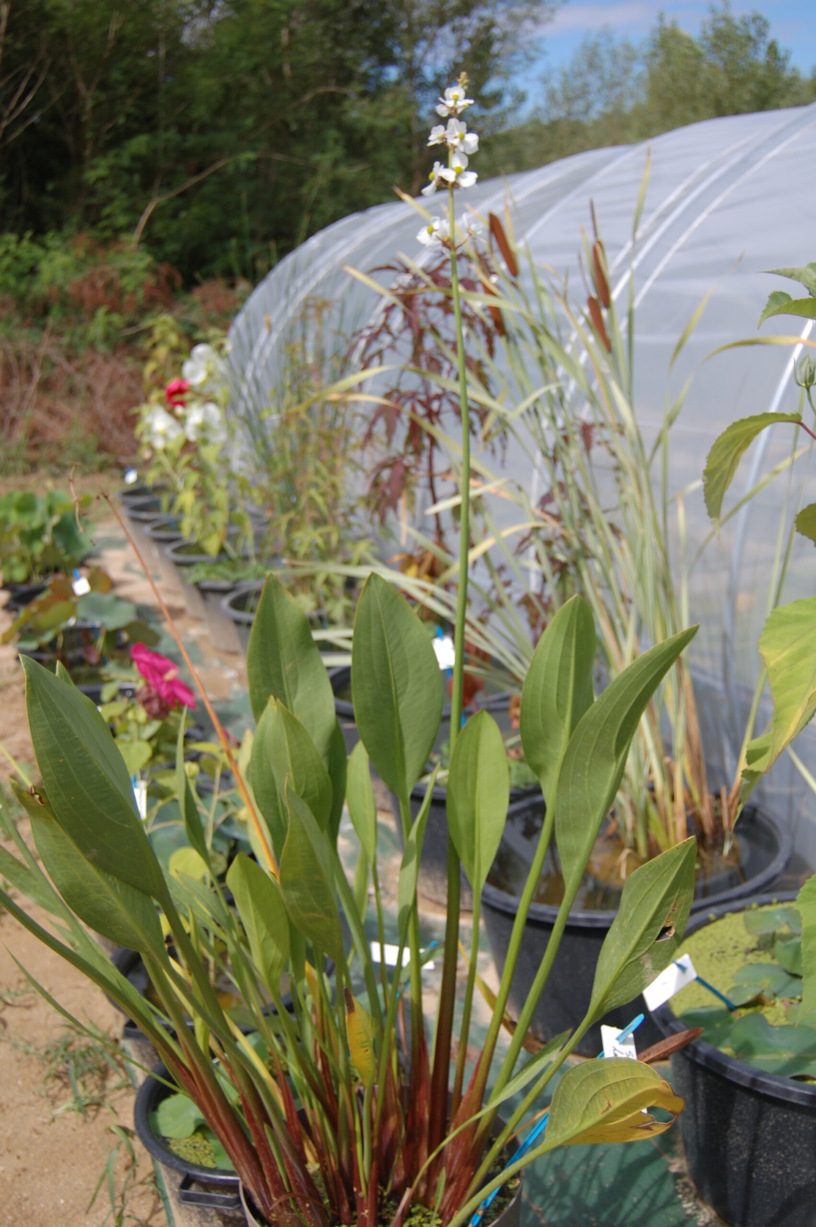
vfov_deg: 49.6
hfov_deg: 34.1
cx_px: 408
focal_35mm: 39
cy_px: 614
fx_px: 1328
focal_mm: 26
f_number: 4
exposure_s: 1/1600
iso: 200
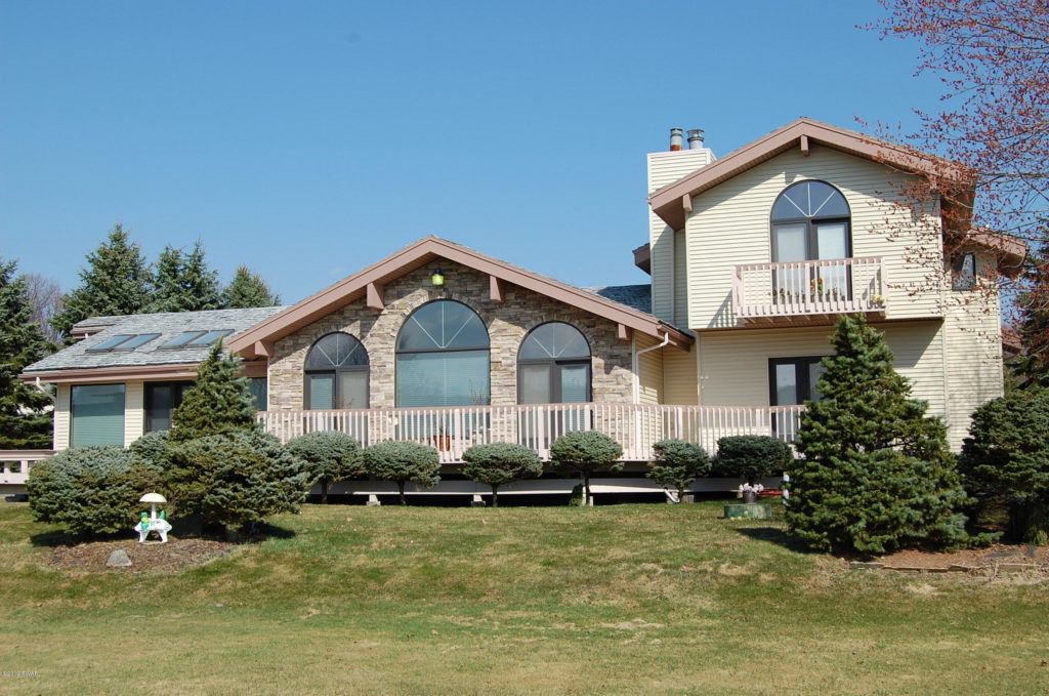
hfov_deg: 46.5
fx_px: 1222
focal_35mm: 42
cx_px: 524
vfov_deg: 31.8
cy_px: 348
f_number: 10
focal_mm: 28
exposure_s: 1/400
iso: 200
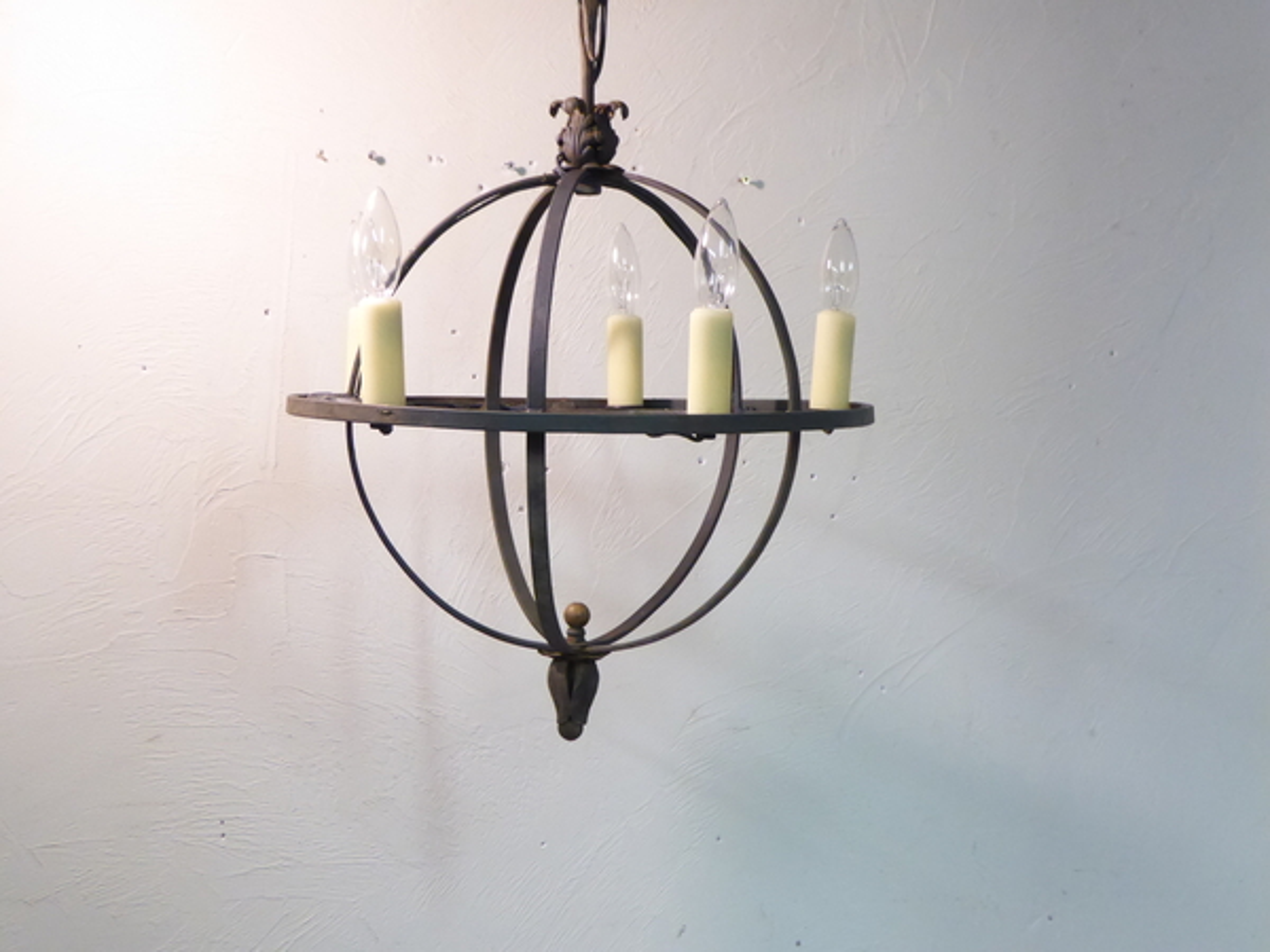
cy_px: 476
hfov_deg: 29.8
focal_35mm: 65
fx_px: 2385
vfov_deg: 22.6
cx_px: 635
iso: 800
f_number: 4.3
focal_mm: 10.9
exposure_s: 1/20
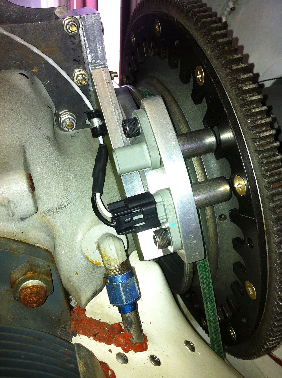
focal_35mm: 35
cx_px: 141
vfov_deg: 52.7
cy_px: 189
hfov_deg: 40.6
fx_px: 381
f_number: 2.8
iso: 80
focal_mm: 3.85
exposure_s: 1/23
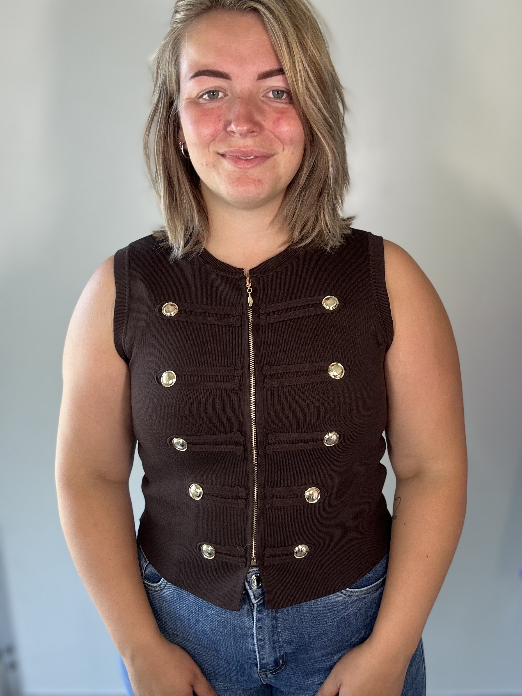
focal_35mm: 30
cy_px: 348
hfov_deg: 46.8
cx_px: 261
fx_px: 603
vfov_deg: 60.0
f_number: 1.9
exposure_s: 1/121
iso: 50
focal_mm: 2.69
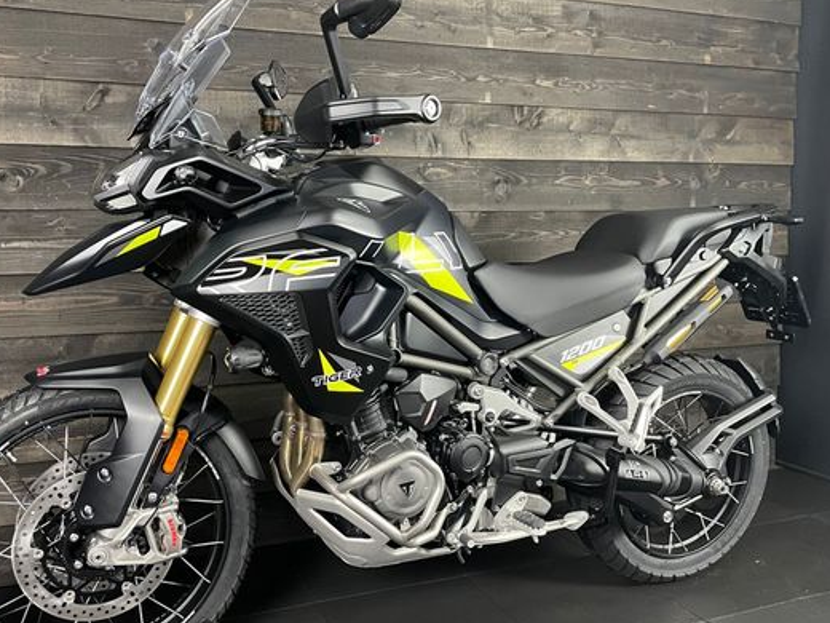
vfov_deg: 44.2
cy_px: 321
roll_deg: +1.3
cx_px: 338
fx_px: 767
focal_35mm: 32
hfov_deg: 56.4
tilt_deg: -6.6
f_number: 1.6
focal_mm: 4.2
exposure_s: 1/33
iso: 400
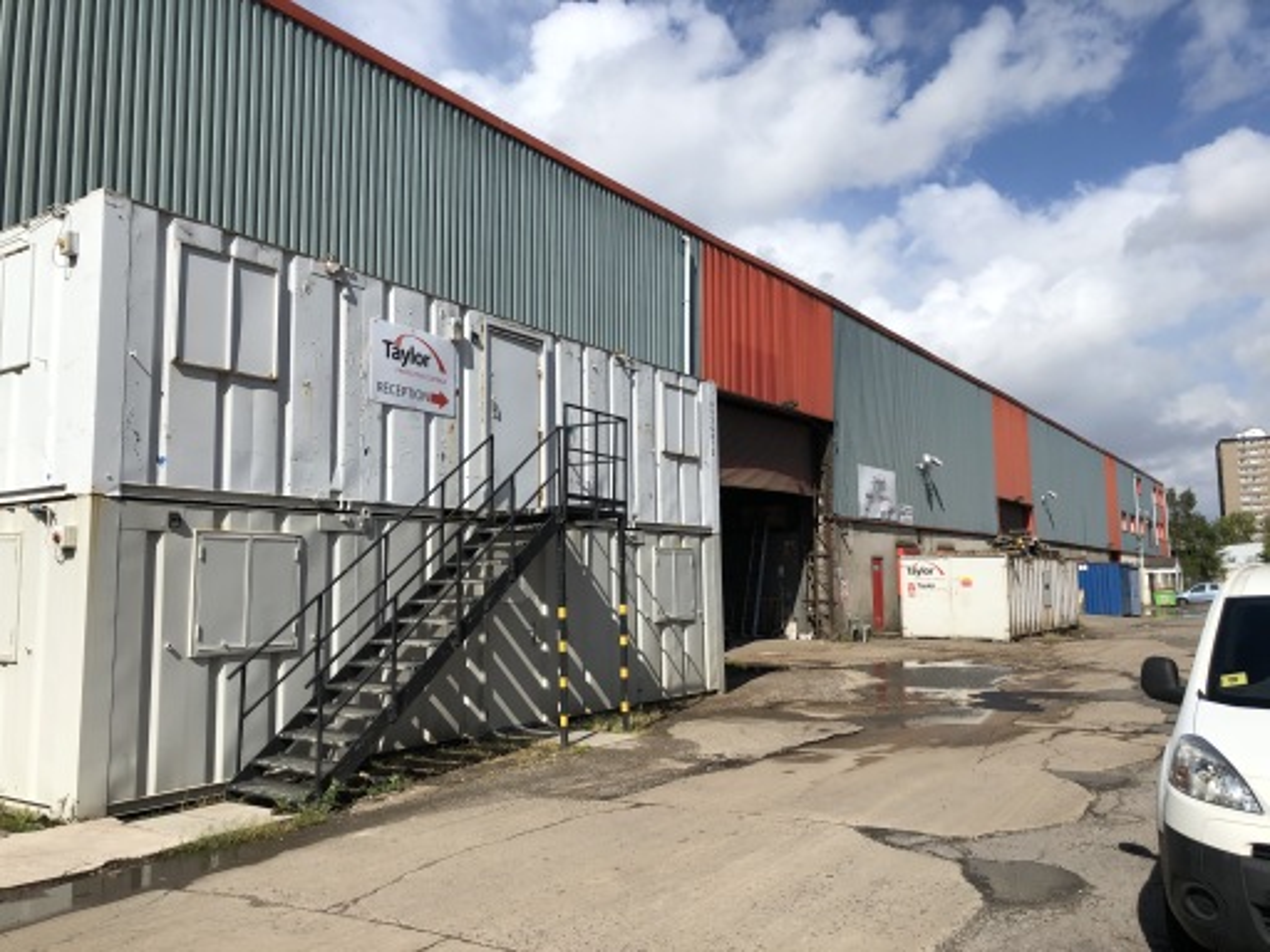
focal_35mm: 28
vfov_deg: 49.7
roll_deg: +0.2
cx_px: 635
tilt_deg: +4.6
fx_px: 1027
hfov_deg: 63.4
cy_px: 476
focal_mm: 3.99
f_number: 1.8
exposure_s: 1/3690
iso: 25
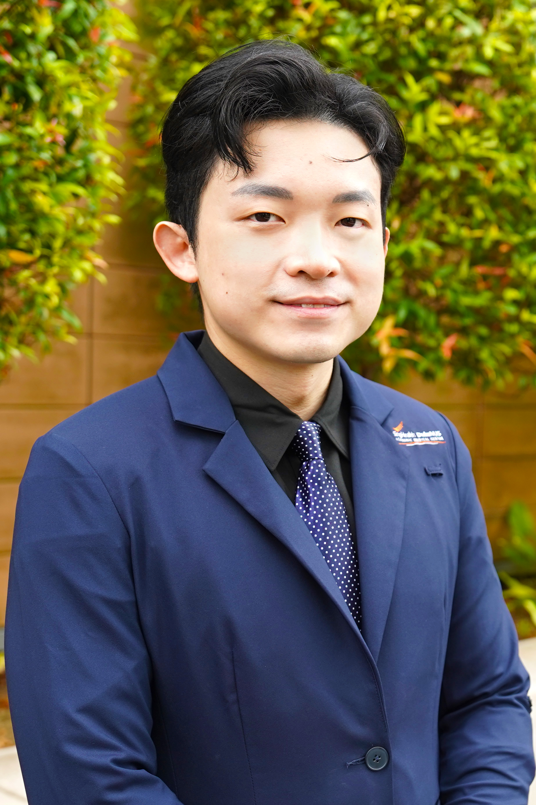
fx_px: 1027
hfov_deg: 29.2
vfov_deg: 42.7
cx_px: 268
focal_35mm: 46
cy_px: 402
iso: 200
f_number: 3.2
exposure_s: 1/160
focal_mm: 46
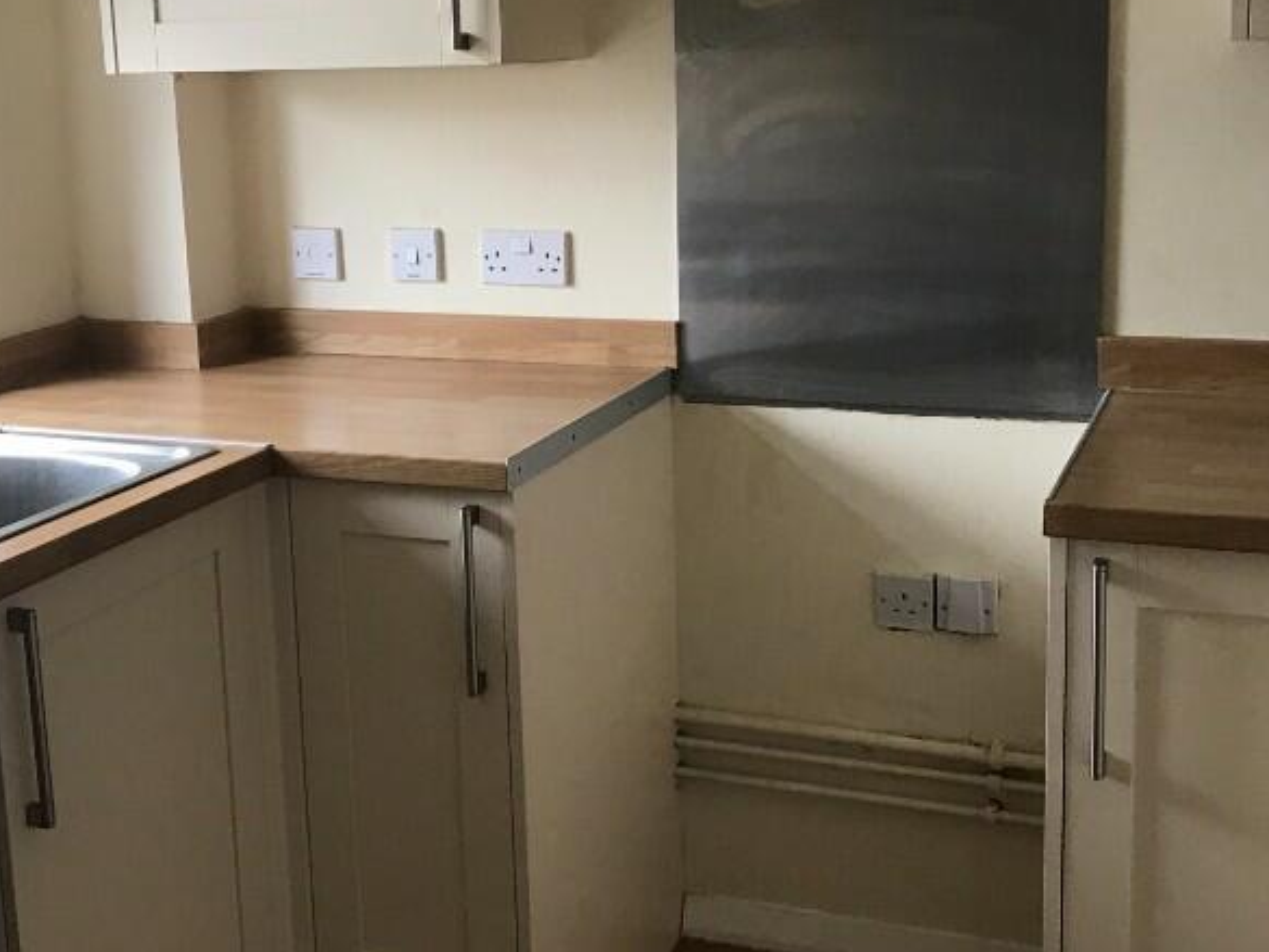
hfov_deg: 38.8
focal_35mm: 49
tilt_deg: -11.2
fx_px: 1797
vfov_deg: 29.6
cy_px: 382
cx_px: 540
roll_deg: +1.9
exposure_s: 1/33
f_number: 1.8
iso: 40
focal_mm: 3.99
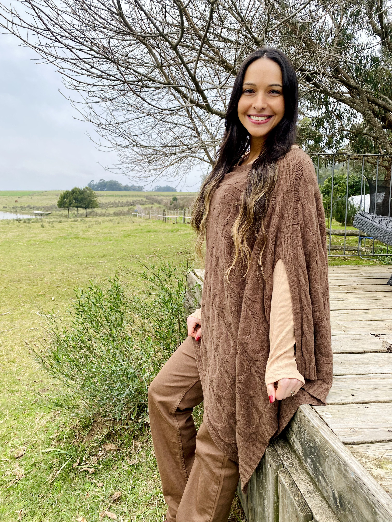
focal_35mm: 26
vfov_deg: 67.3
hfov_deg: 53.1
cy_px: 261
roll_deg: -2.2
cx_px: 196
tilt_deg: -7.3
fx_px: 393
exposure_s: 1/331
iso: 32
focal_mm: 4.25
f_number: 1.8
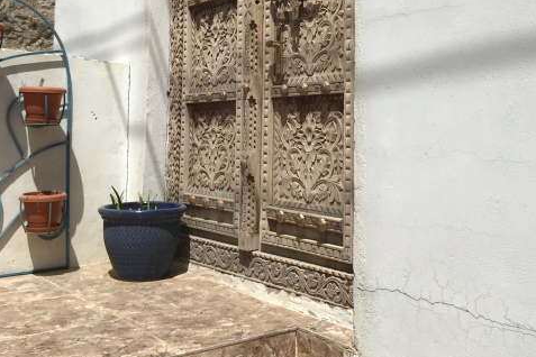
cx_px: 267
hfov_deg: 49.6
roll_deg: -2.8
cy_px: 41
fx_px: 581
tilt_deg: +3.2
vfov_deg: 32.6
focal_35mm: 39
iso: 20
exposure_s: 1/5319
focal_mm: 3.99
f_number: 1.8
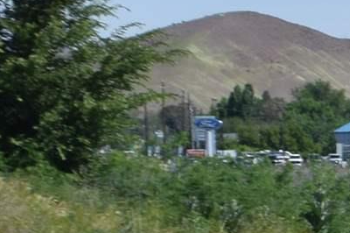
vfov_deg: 4.0
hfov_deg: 5.7
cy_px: 327
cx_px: 867
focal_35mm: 346
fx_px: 3361
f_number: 9
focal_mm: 30
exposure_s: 1/320
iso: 100
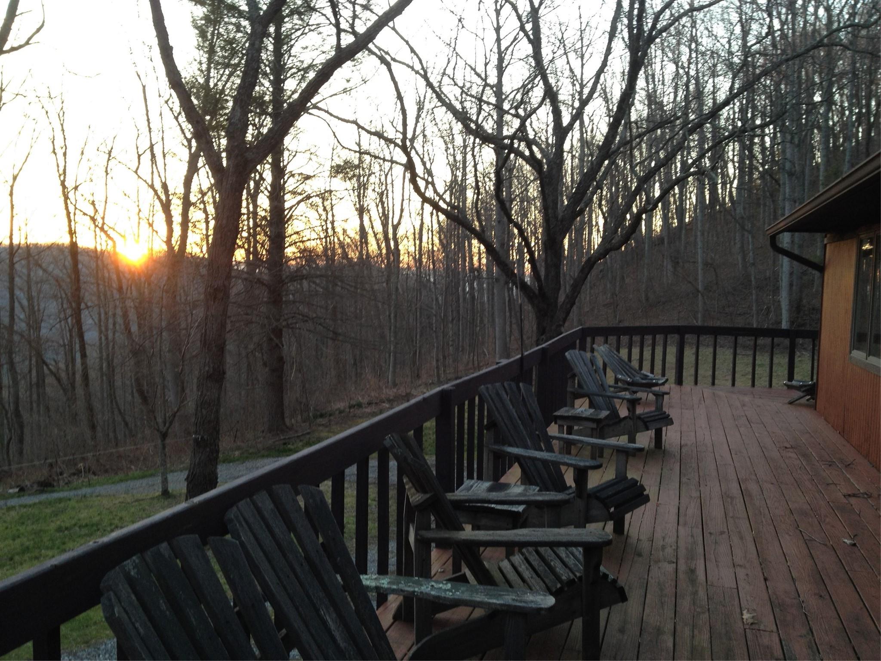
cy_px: 330
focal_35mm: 35
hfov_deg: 52.6
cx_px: 440
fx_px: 891
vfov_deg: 40.7
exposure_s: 1/24
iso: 64
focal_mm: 4.28
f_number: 2.4
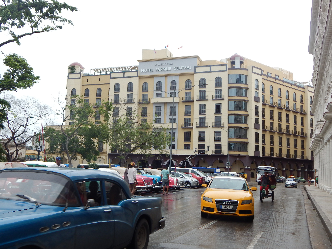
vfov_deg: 37.7
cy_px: 124
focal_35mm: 38
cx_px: 166
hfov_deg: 49.0
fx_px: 364
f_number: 3.4
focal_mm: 6.8
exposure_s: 1/160
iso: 125
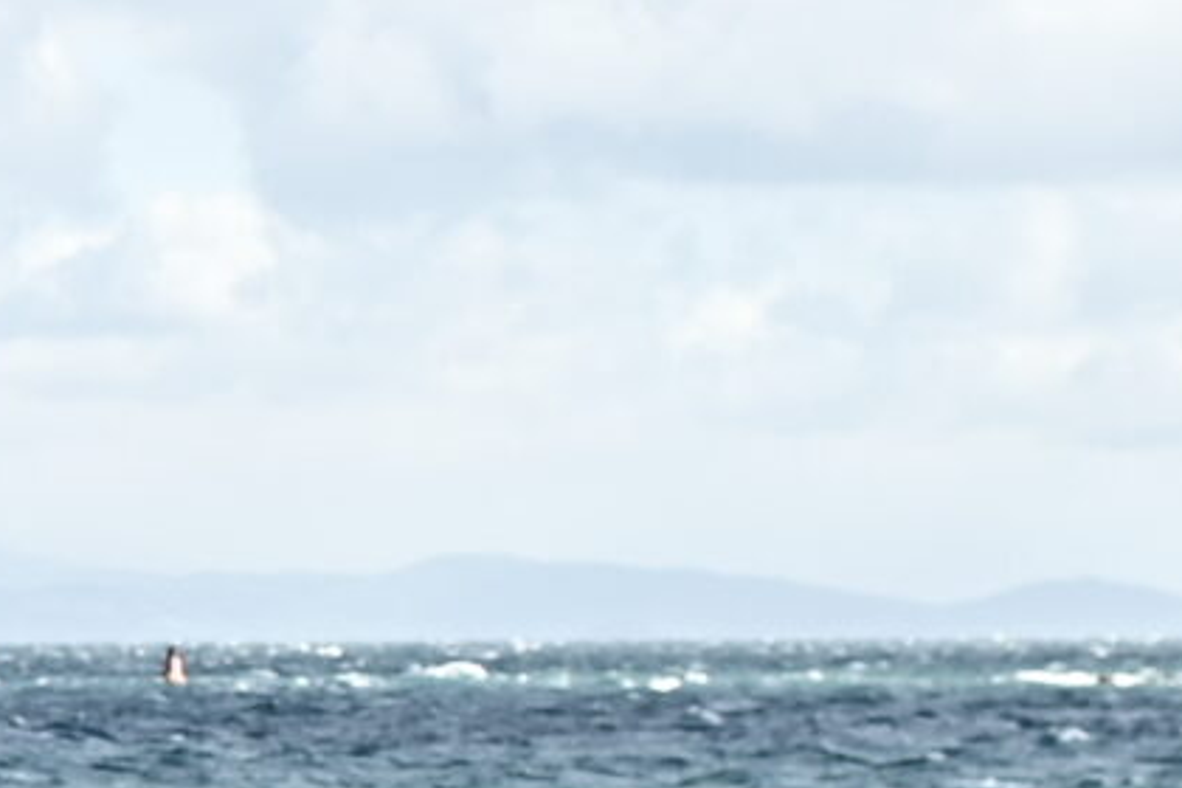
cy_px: 552
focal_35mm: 120
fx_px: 3940
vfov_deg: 11.4
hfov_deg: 15.2
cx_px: -802
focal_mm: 35
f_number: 3.2
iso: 125
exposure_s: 1/800
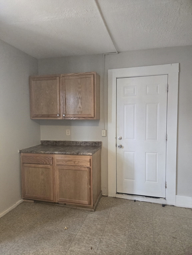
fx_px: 170
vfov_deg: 73.9
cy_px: 128
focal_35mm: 23
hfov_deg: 58.9
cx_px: 96
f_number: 1.8
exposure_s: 1/120
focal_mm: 5.4
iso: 500
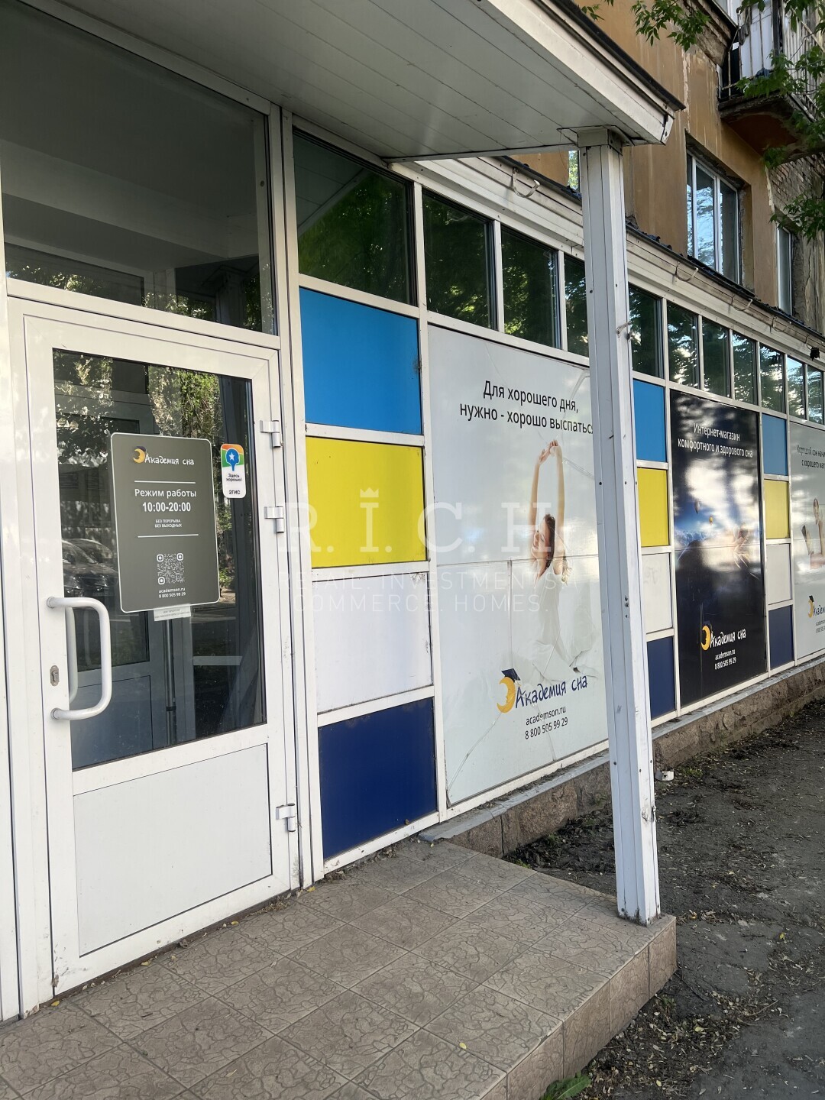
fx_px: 826
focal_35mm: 26
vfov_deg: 67.3
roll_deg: +2.0
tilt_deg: +0.1
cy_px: 550
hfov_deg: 53.1
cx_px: 412
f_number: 1.5
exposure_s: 1/360
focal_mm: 5.7
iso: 50
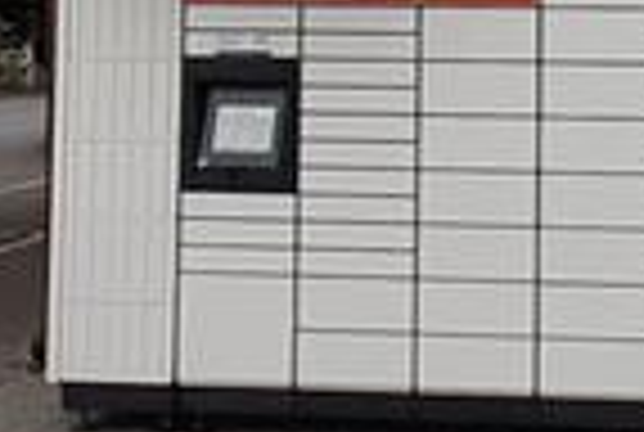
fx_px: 1183
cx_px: 667
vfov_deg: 19.5
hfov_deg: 28.3
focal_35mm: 66
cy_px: -88
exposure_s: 1/50
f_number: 2.2
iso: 40
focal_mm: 1.13
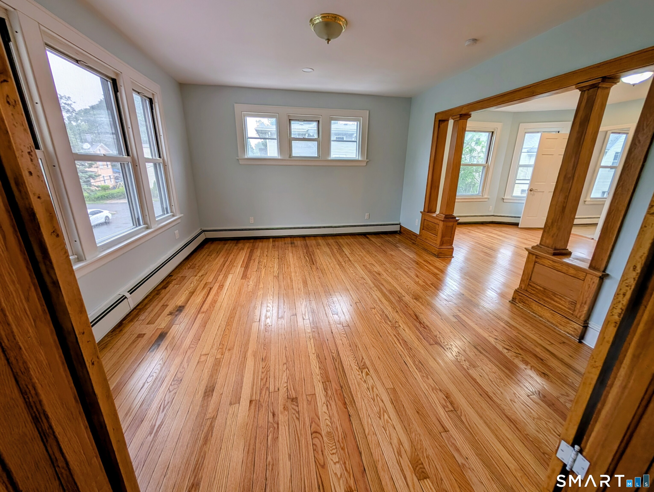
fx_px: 227
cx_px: 327
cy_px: 246
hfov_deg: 110.5
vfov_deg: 94.6
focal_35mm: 12
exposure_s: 1/142
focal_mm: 2.02
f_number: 1.7
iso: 52
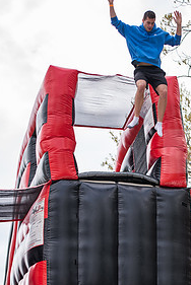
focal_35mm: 112
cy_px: 193
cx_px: 147
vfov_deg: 18.2
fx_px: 889
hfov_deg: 12.2
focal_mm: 70
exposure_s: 1/640
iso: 125
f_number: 3.5
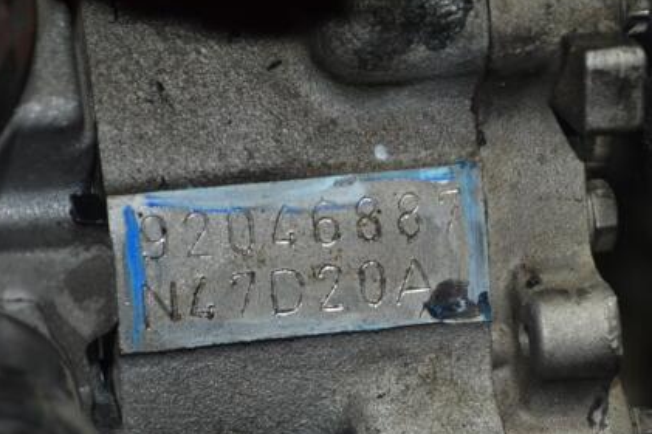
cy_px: 293
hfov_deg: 17.4
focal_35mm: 118
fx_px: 2130
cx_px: 325
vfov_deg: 11.6
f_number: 5.6
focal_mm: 55
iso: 640
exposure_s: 1/60
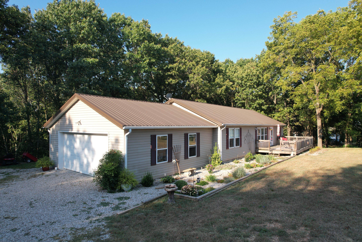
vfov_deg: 57.2
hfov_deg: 78.6
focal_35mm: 22
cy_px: 121
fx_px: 221
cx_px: 181
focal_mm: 8.38
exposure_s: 1/180
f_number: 2.8
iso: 100
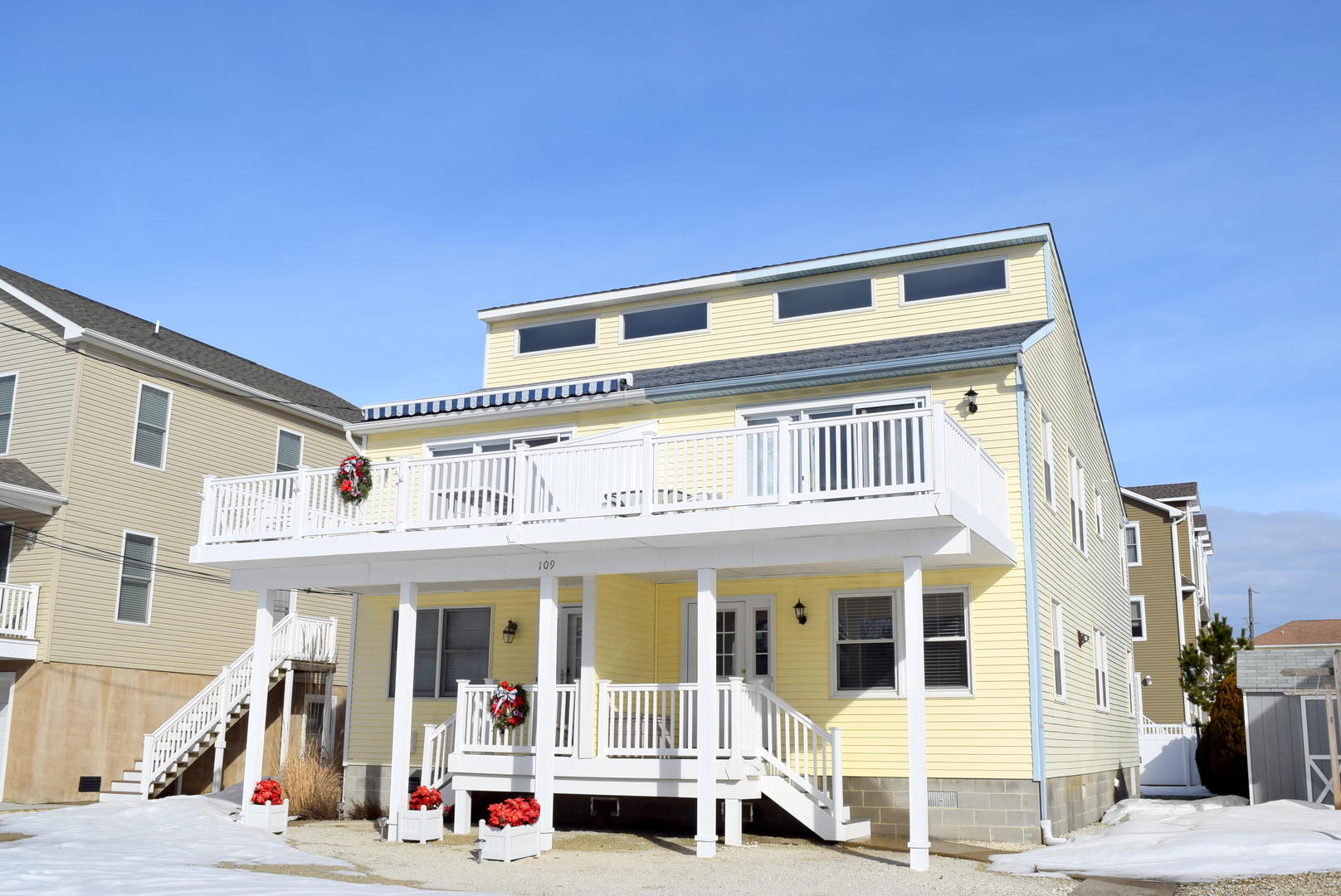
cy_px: 448
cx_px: 670
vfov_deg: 40.0
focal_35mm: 33
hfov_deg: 57.2
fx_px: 1230
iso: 200
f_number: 13
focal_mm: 22
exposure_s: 1/640
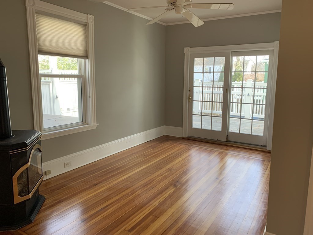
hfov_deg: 67.3
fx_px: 235
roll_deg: -0.1
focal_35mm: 26
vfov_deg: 53.1
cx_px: 156
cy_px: 118
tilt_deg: -8.8
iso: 80
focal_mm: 4.25
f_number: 1.8
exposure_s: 1/120
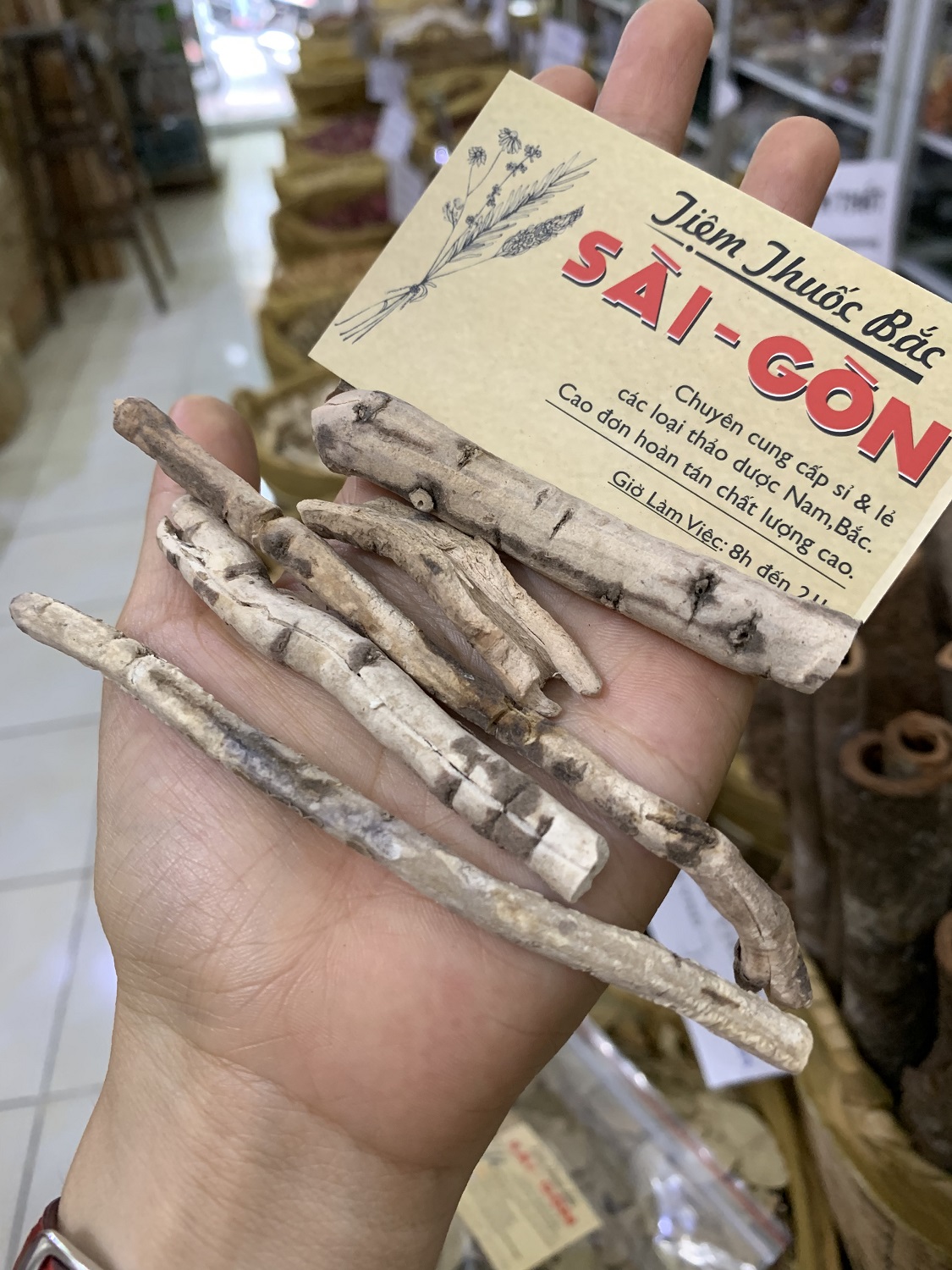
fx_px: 953
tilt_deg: -38.7
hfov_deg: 53.1
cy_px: 635
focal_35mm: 26
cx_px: 476
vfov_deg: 67.3
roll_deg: +6.6
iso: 200
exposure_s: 1/50
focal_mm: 4.25
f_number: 1.8
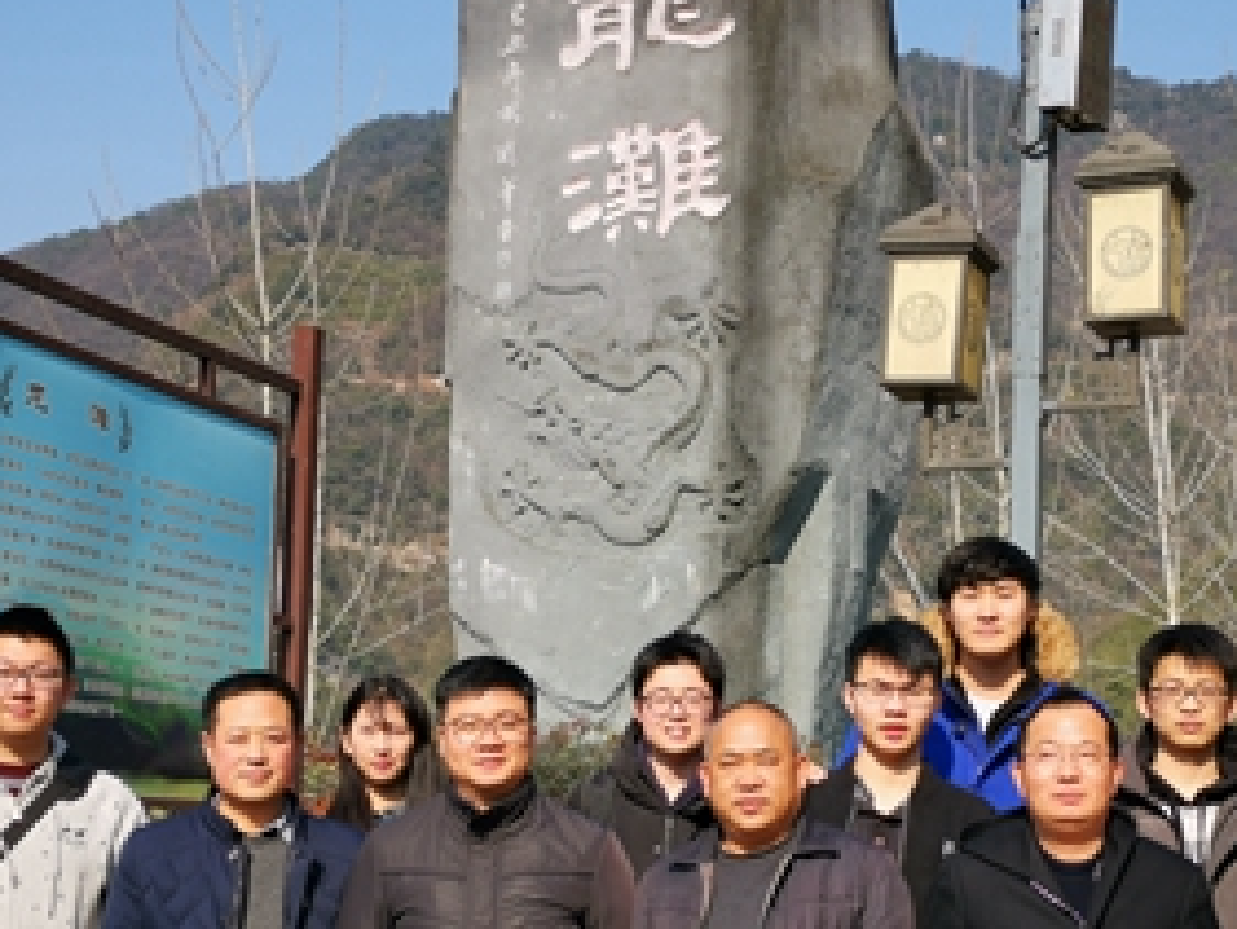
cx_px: 740
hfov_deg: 26.6
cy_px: 698
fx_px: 2610
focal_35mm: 73
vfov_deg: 20.0
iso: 50
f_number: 1.8
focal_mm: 3.95
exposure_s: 1/1495
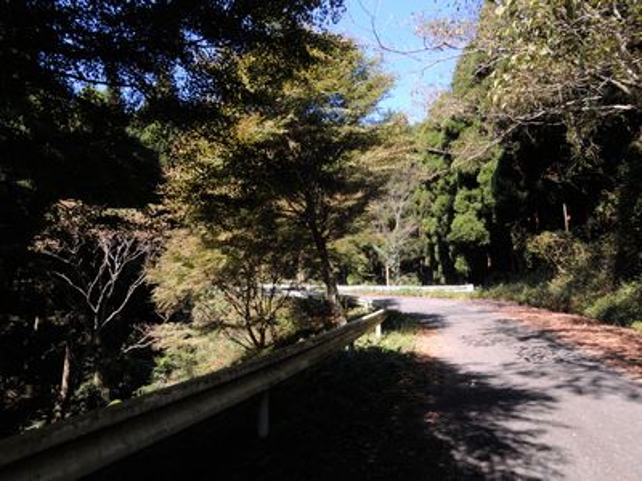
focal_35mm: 24
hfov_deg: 71.6
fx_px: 445
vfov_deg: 56.8
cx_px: 321
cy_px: 240
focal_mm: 5.1
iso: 80
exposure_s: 1/80
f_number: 5.6
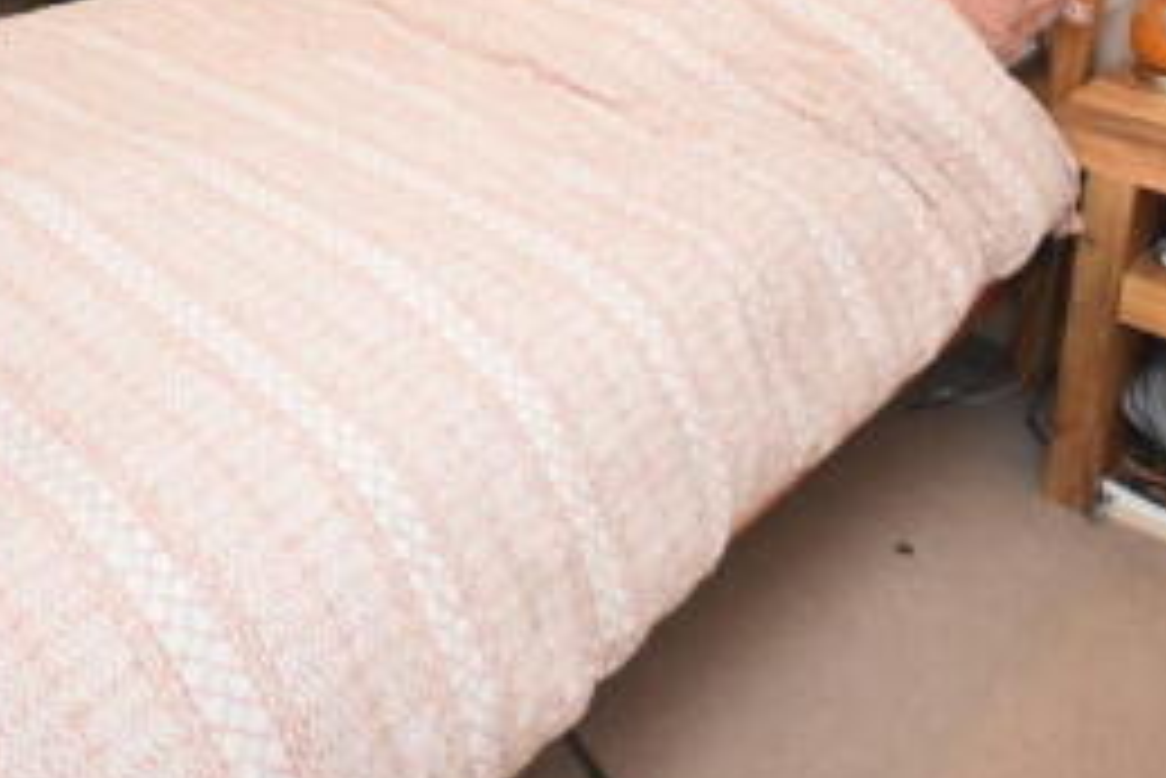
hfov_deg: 50.4
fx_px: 1231
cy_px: -155
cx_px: 479
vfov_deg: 30.0
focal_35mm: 38
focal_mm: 10
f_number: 4
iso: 1600
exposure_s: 1/100
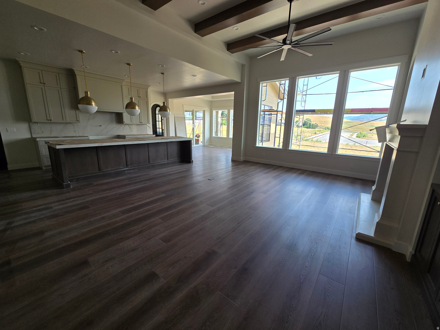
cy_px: 165
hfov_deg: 106.2
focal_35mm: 13
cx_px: 220
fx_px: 165
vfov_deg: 89.9
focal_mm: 2.2
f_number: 2.2
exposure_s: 1/125
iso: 50
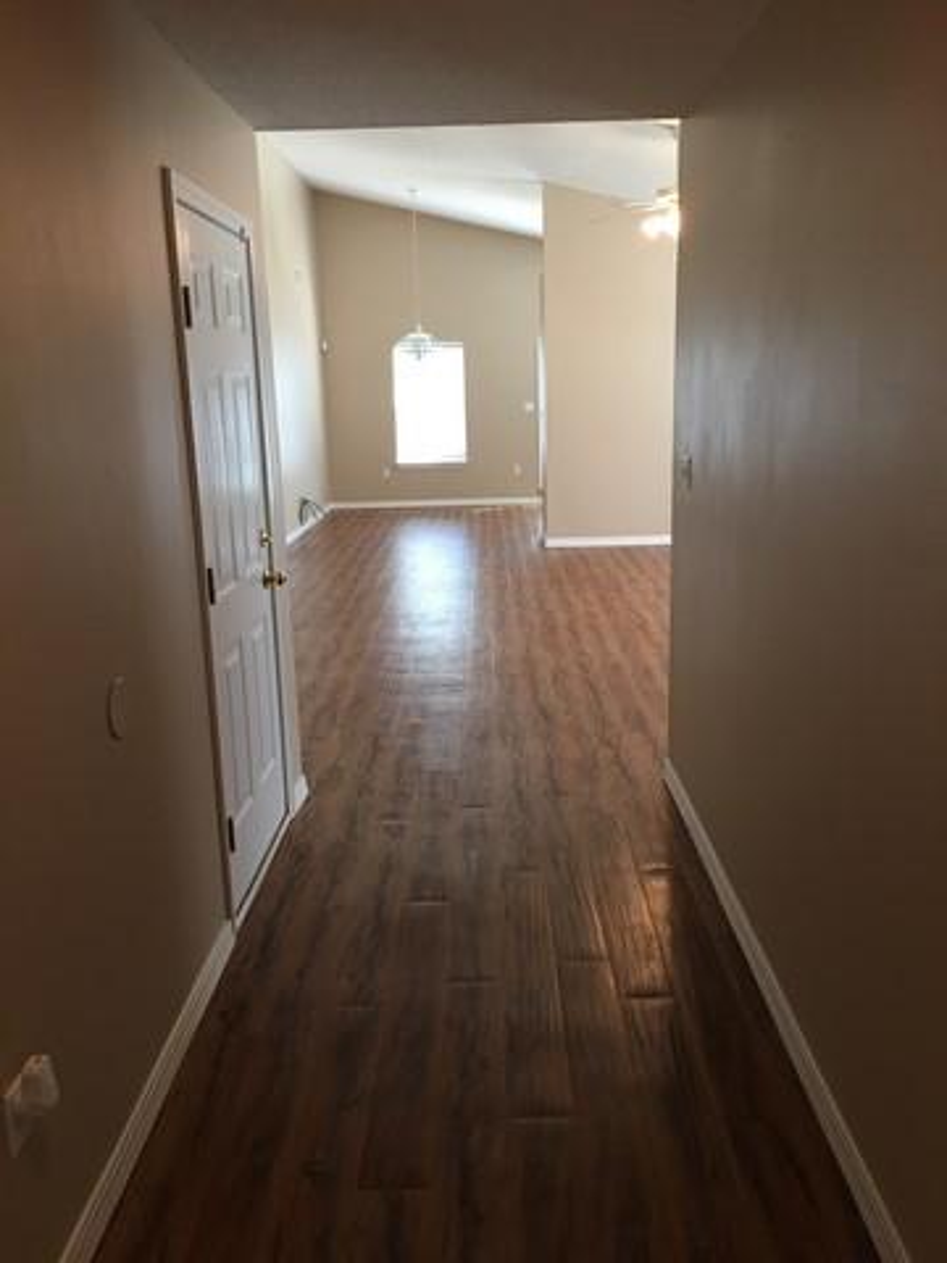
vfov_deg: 61.7
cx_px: 474
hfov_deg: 48.2
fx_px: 1058
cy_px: 632
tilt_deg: -10.4
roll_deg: +1.5
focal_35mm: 29
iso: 64
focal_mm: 4.15
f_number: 2.2
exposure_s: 1/15
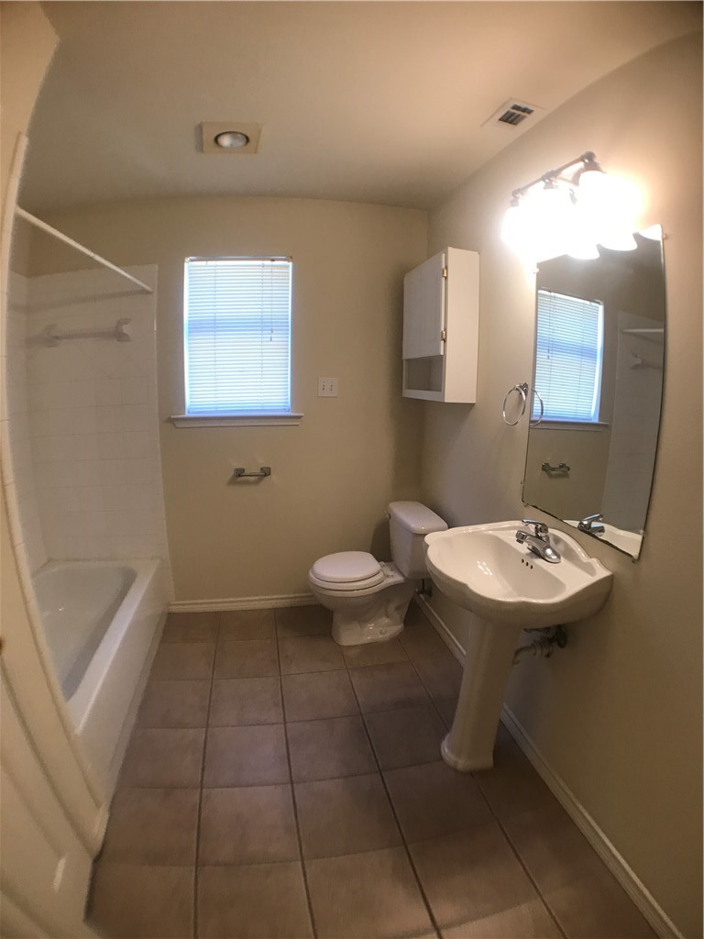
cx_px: 352
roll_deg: -1.0
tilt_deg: -12.4
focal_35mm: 28
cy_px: 470
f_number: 1.8
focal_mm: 3.99
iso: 25
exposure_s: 1/30
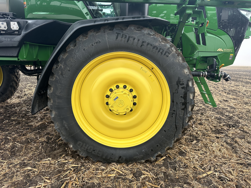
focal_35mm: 24
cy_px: 94
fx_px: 174
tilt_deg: -7.2
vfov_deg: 56.8
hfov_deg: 71.6
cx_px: 126
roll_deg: -1.4
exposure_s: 1/344
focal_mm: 6.86
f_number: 1.78
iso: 80
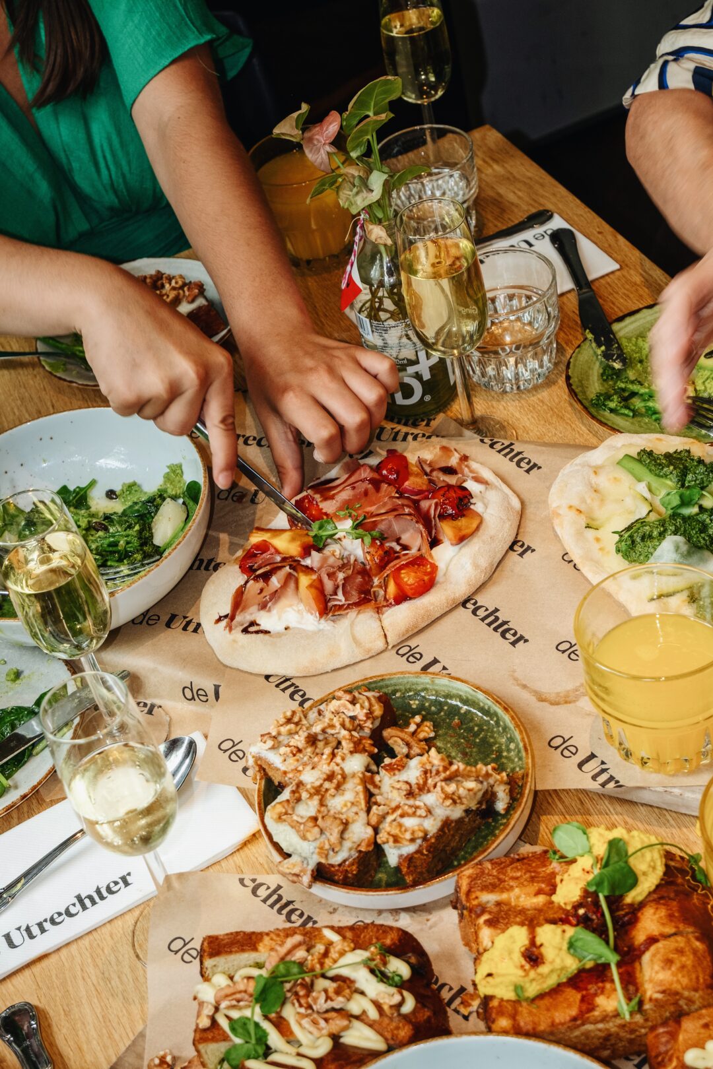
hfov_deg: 23.4
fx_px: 1723
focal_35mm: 58
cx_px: 356
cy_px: 534
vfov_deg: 34.5
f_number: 5.2
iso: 400
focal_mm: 38.5
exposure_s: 1/60
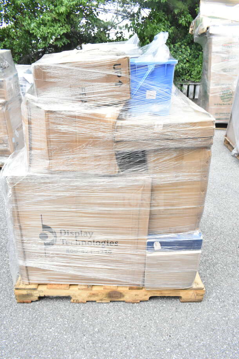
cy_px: 180
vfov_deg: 67.4
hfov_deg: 48.0
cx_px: 120
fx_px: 269
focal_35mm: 27
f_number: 10
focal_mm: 18
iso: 1600
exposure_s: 1/400
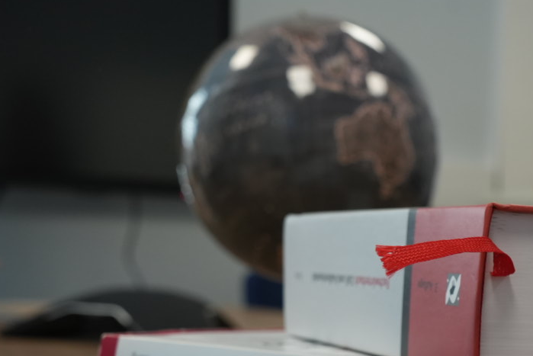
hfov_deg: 26.9
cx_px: 415
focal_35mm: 74
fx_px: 1096
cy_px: 396
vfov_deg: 17.8
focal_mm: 32
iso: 1250
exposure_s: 1/100
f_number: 6.3
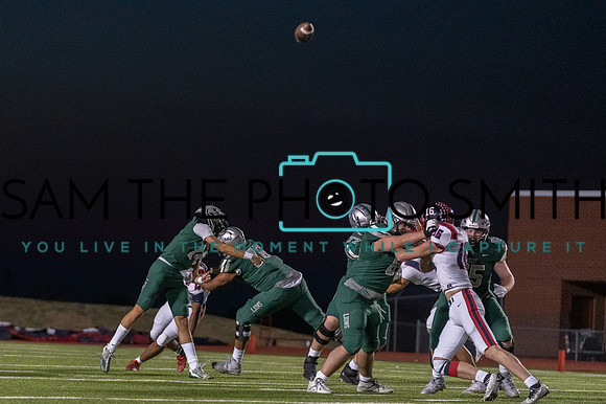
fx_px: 3350
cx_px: 175
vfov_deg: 6.9
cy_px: 241
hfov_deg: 10.3
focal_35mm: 199
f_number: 2.8
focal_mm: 140
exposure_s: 1/1250
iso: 8000
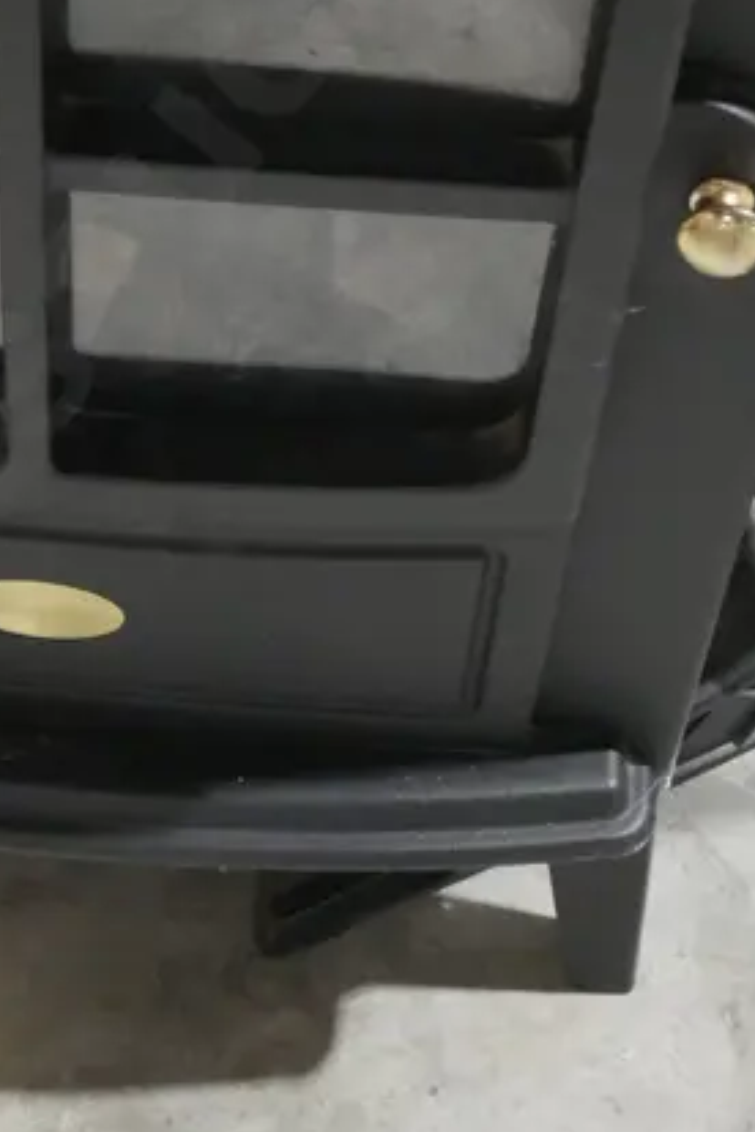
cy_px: 142
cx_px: 197
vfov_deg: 27.2
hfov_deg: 18.8
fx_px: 2265
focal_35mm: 72
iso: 3200
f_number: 7.1
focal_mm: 14
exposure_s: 1/60
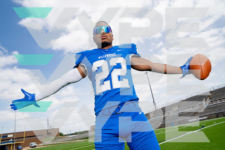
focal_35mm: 24
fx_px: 150
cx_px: 112
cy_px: 75
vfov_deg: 53.2
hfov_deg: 73.7
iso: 100
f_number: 7.1
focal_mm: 24
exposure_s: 1/250
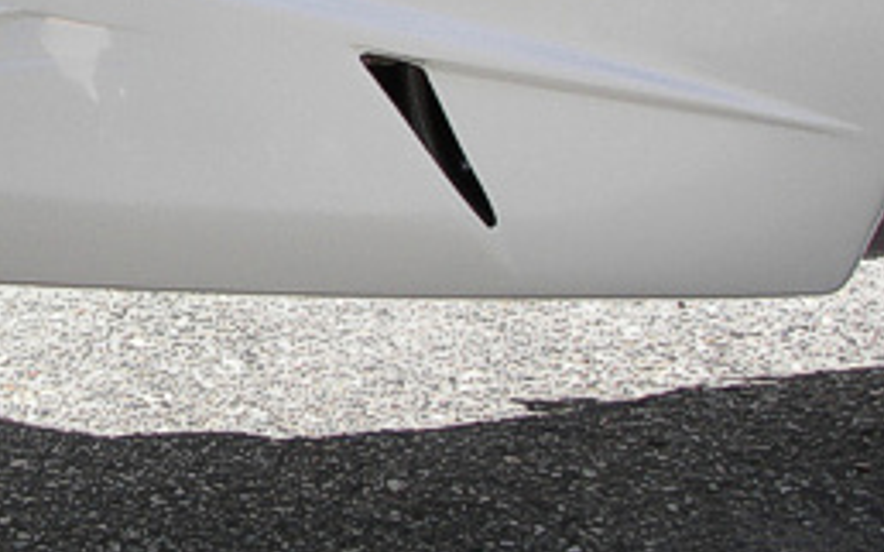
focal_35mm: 74
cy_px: -9
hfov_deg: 27.1
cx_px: 130
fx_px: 1782
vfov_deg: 17.2
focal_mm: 6
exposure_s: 1/500
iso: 50
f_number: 2.8
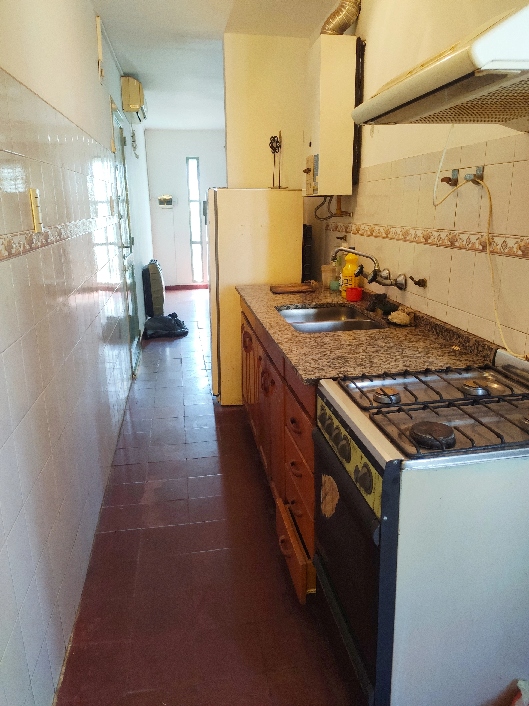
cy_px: 353
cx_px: 264
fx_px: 530
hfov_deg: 53.1
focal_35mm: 26
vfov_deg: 67.3
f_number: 1.75
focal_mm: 4.77
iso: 474
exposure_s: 1/33
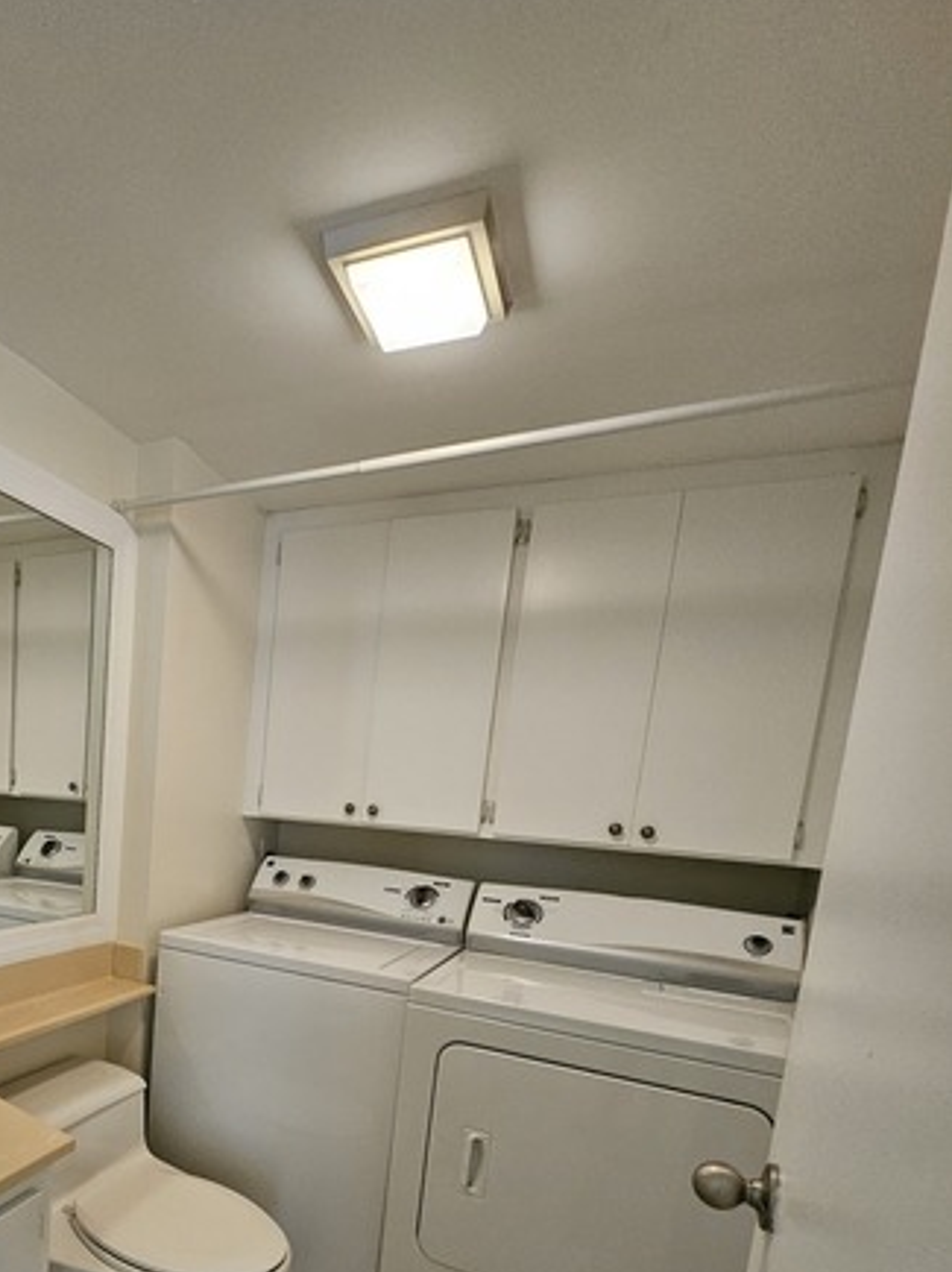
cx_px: 226
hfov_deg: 61.8
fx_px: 734
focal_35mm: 20
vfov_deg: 77.3
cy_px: 910
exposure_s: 1/60
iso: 320
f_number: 2.2
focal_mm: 1.74
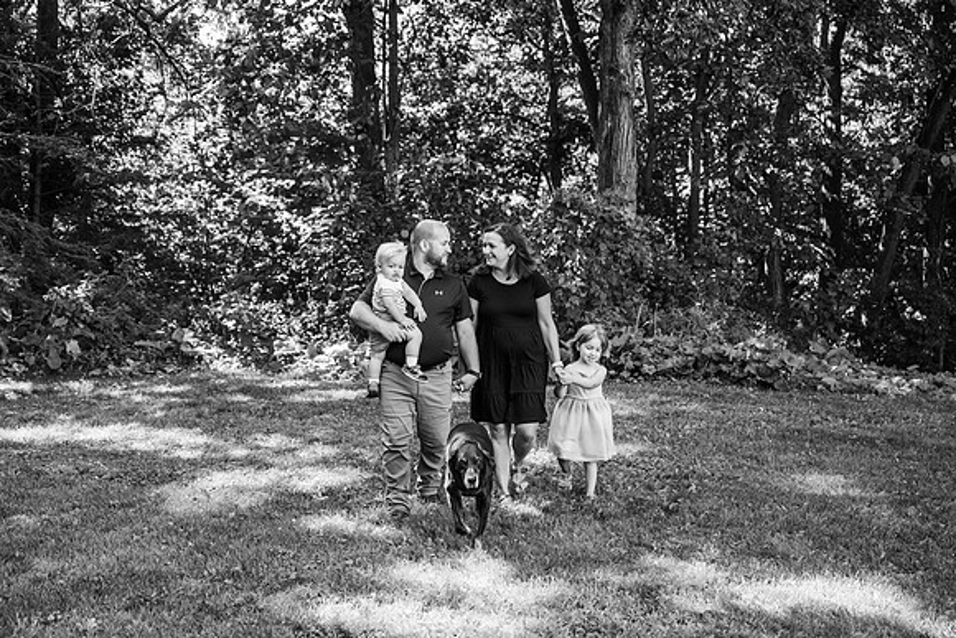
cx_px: 430
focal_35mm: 48
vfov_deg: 27.8
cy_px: 351
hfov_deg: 40.7
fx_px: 1286
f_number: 3.2
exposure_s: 1/640
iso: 640
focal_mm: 44
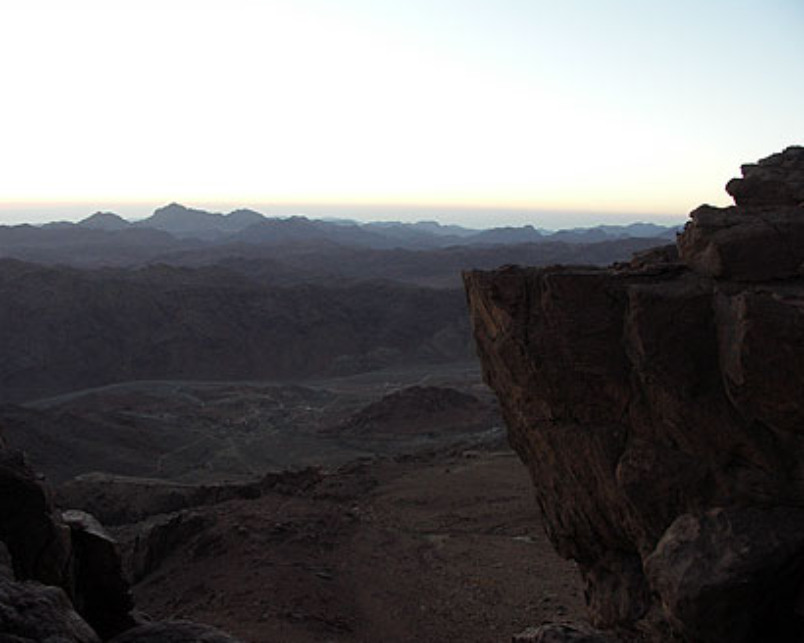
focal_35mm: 30
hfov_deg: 58.8
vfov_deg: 48.5
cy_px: 325
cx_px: 404
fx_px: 714
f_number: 3.5
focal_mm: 7.3
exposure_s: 1/80
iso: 200
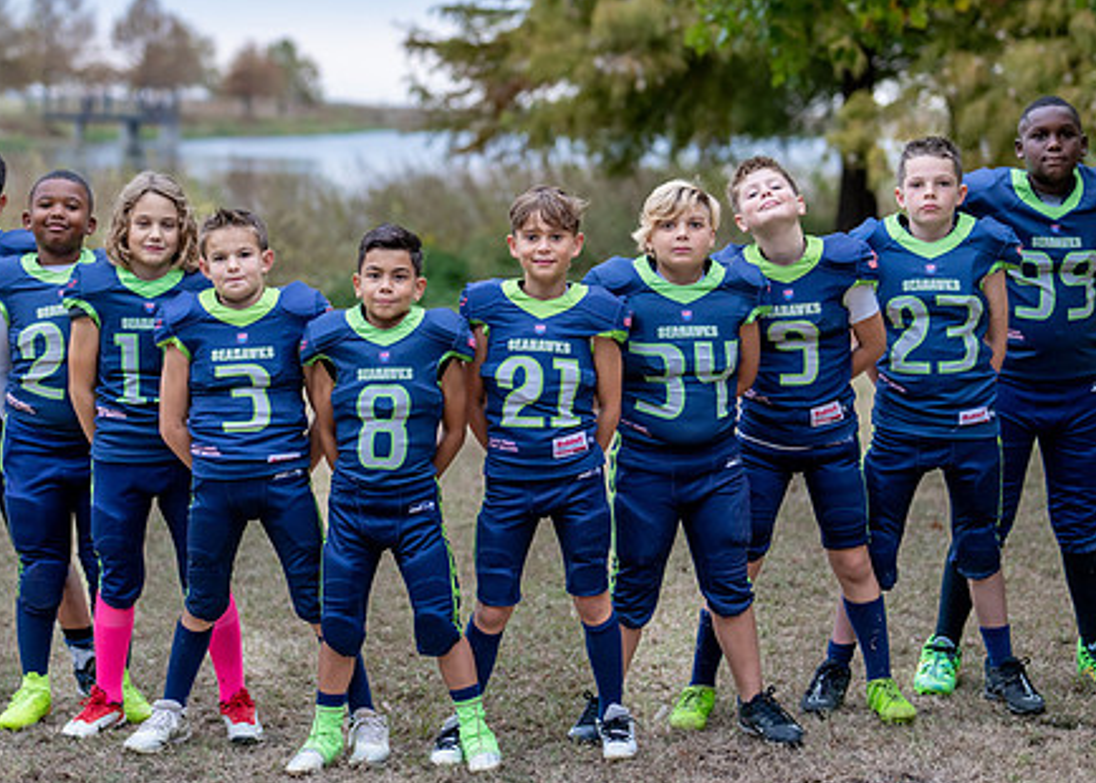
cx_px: 471
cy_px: 345
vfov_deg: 15.1
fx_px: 2957
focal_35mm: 95
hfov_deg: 21.0
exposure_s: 1/400
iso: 320
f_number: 1.6
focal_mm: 50
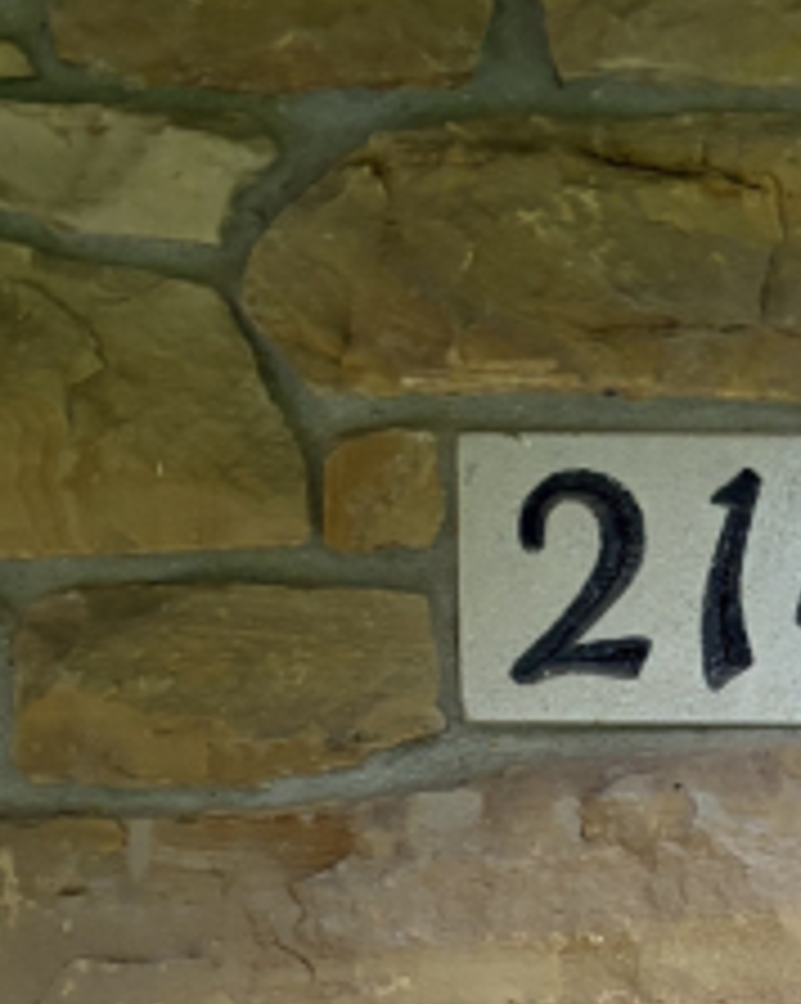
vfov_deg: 23.7
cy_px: 1078
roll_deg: -0.6
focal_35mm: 76
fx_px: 2255
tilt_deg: +2.7
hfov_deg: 19.4
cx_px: 837
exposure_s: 1/60
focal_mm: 5.96
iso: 400
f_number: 1.6
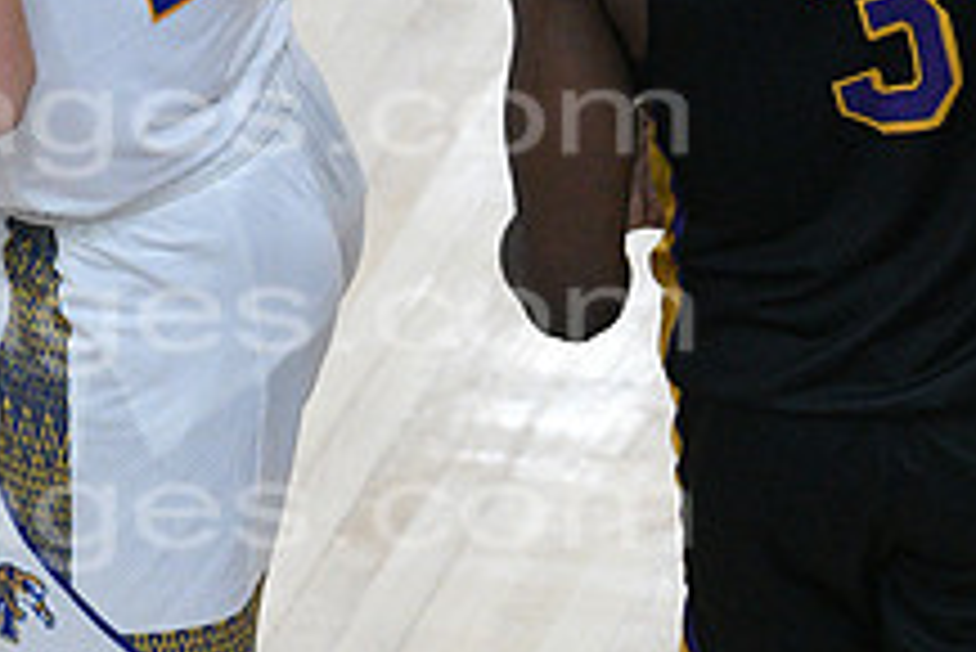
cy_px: 812
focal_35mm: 489
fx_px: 13266
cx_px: -310
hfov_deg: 4.2
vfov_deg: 2.8
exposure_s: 1/800
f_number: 4
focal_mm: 122
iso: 7200
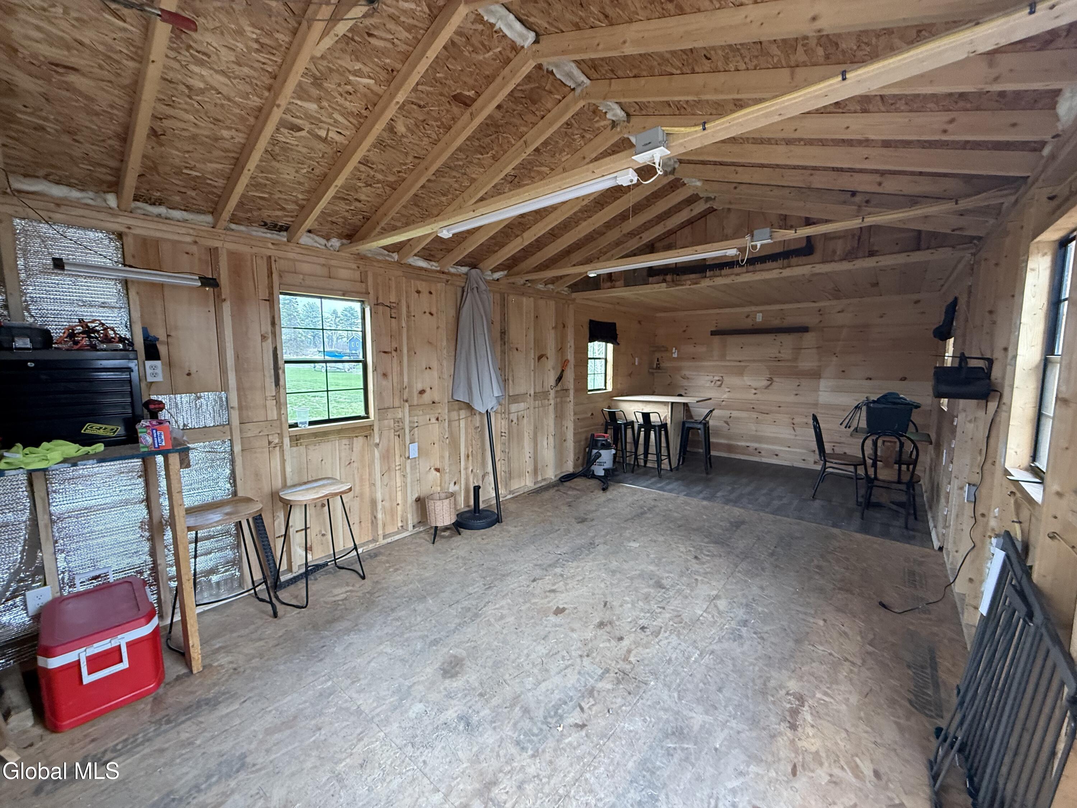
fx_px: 436
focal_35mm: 14
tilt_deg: -5.8
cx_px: 538
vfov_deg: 85.7
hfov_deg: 102.1
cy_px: 404
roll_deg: -0.3
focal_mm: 2.22
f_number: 2.2
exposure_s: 1/99
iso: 320
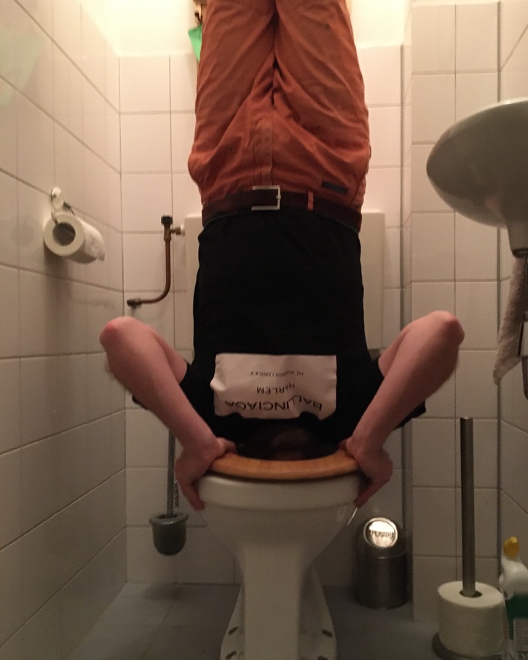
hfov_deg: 45.8
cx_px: 279
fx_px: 625
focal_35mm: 32
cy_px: 345
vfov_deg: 55.6
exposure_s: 1/17
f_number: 2.2
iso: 320
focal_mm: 4.15
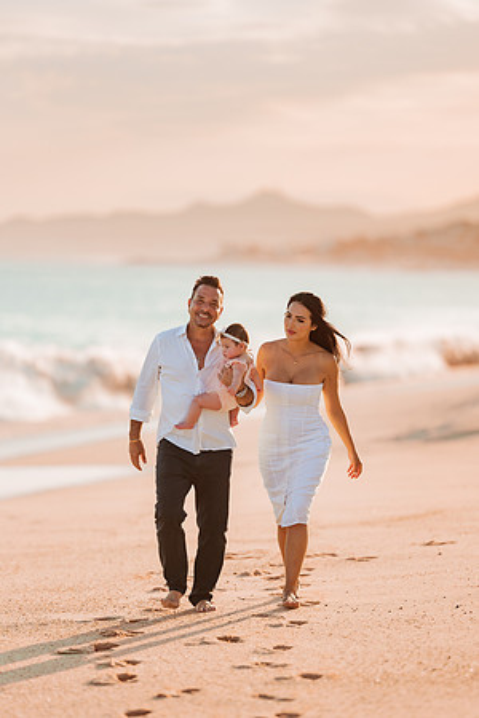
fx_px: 2694
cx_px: 240
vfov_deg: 15.2
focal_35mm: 135
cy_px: 359
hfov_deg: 10.2
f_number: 1.8
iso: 100
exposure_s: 1/3200
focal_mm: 135
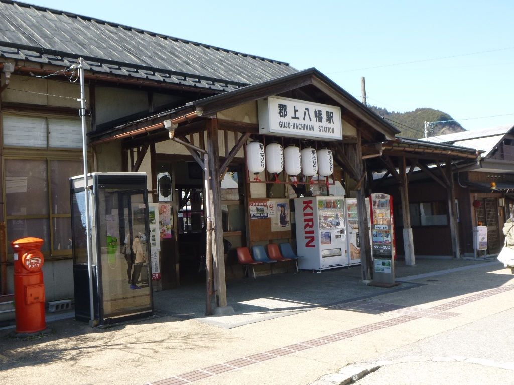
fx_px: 460
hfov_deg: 58.4
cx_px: 257
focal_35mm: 31
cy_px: 192
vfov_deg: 45.4
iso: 100
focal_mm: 5.5
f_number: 4.2
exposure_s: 1/160
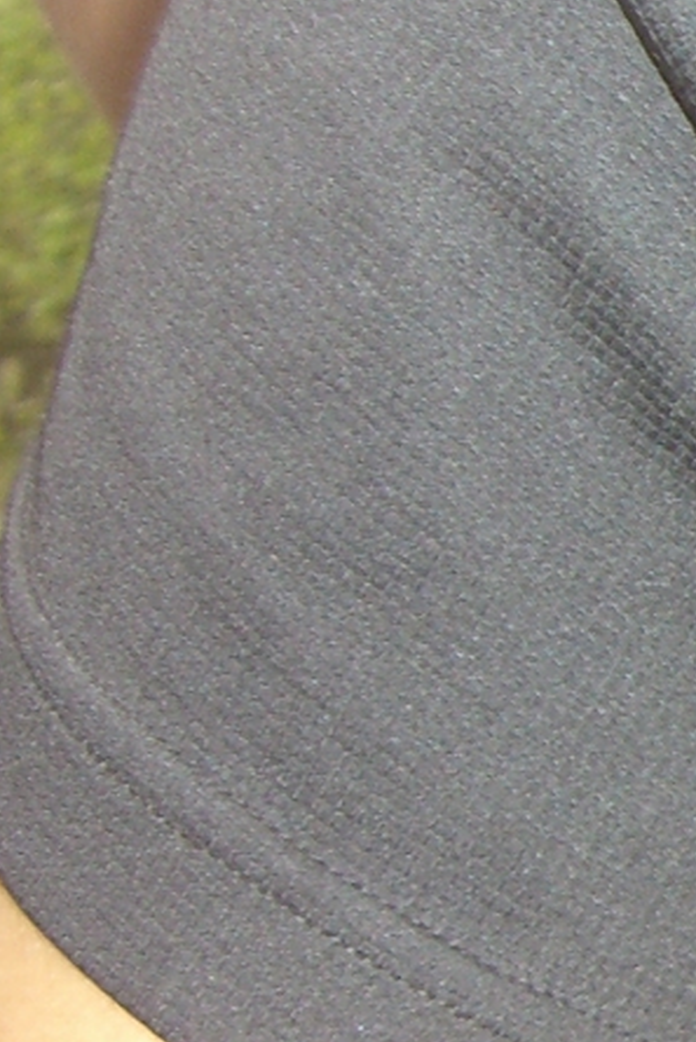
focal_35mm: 142
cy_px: 838
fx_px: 4114
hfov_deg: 8.6
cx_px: 1816
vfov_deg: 14.4
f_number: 2.7
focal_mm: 6.2
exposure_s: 1/60
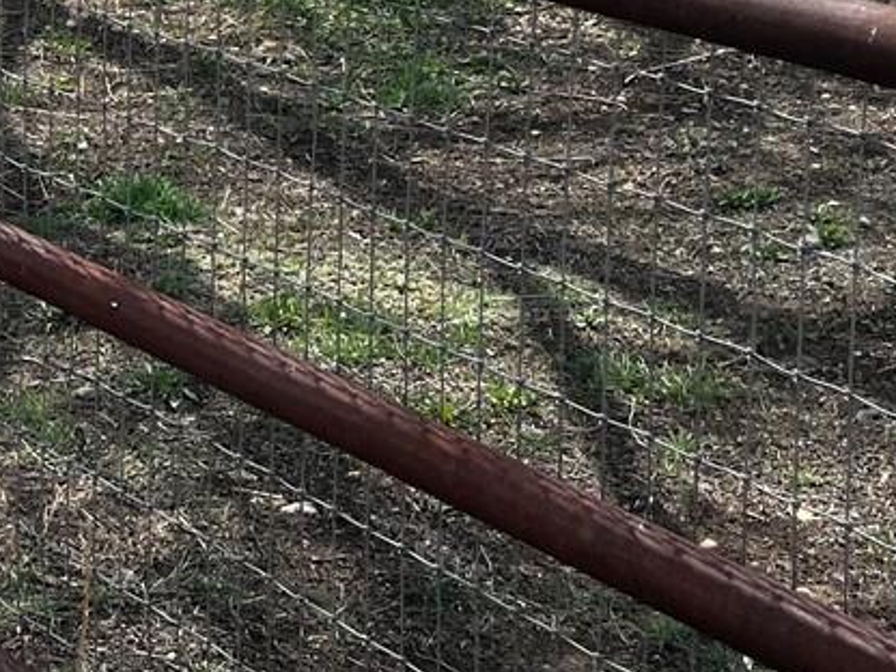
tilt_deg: +3.4
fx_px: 2588
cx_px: 22
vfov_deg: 13.2
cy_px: -575
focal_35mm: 100
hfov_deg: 19.1
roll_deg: +0.5
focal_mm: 5.1
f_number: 1.6
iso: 50
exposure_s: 1/2222
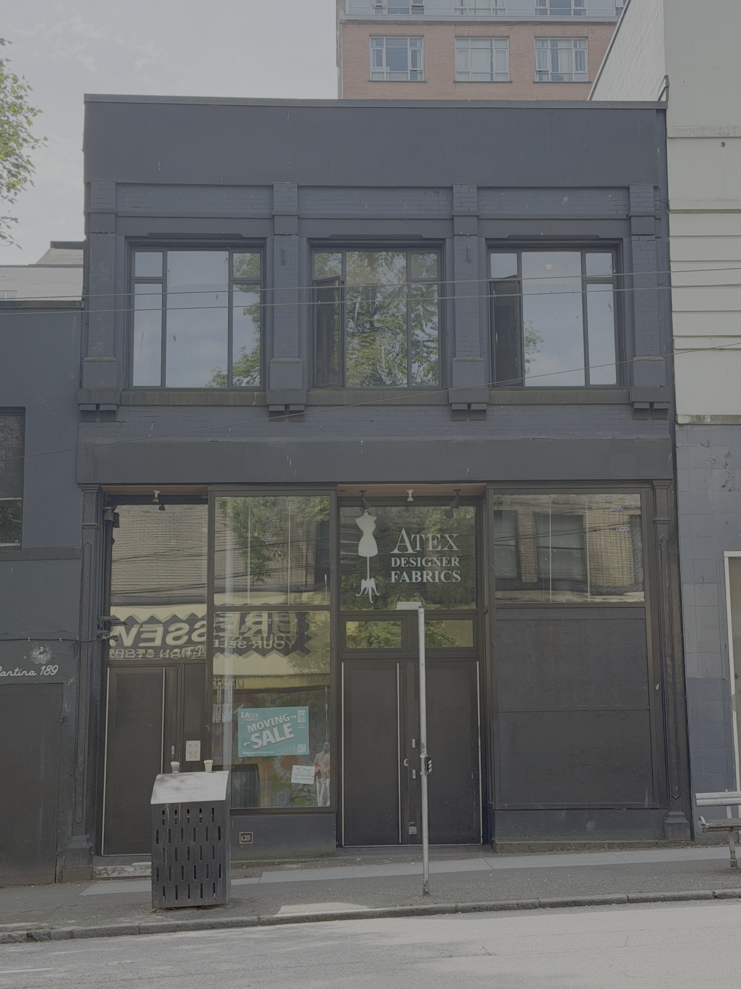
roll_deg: -1.7
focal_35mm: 48
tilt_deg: +9.3
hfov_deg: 30.3
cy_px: 494
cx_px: 370
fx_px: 1370
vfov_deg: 39.7
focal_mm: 6.76
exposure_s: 1/1484
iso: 100
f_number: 1.78
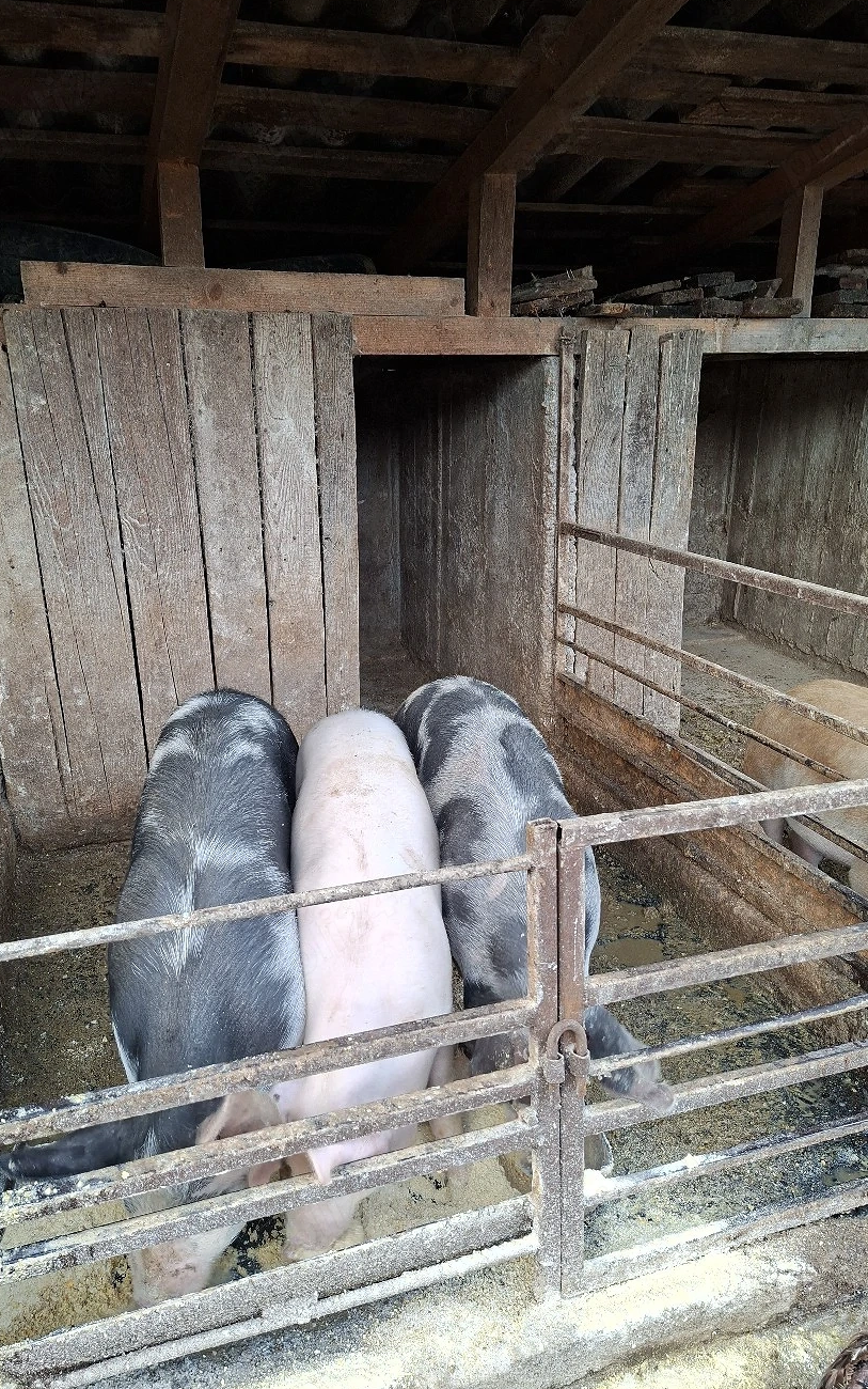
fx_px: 946
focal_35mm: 25
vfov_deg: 72.5
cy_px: 696
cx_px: 411
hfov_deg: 49.3
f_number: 1.8
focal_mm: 5.54
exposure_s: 1/100
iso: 80
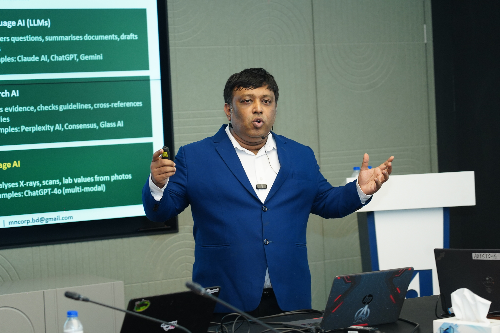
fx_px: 1458
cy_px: 166
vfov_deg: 13.0
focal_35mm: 105
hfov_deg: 19.5
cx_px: 250
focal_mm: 105
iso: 1600
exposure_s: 1/160
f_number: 4.5
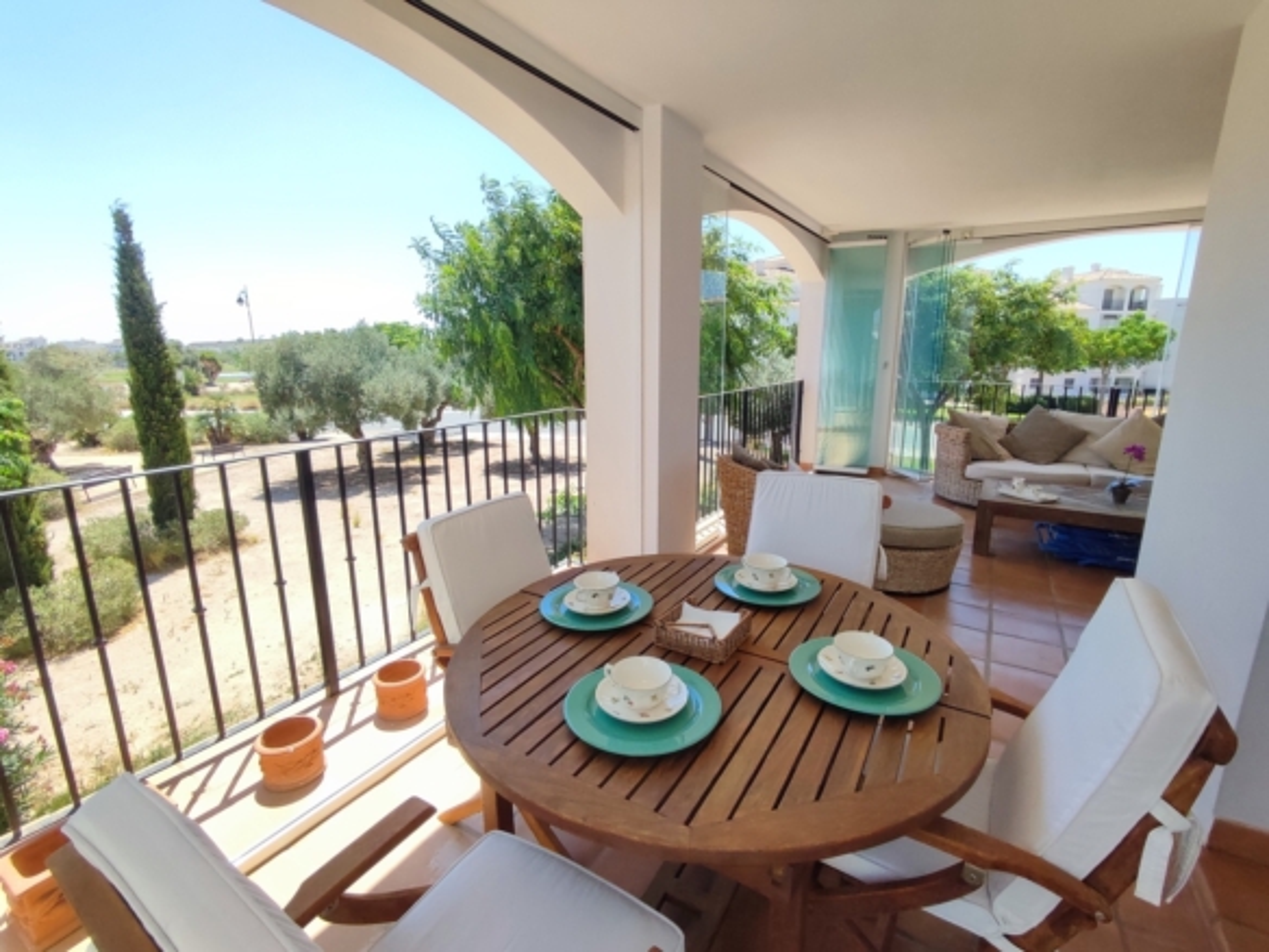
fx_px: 587
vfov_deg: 78.1
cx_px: 634
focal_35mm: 16
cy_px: 476
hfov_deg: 94.5
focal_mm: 1.65
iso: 50
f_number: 2.2
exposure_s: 1/860
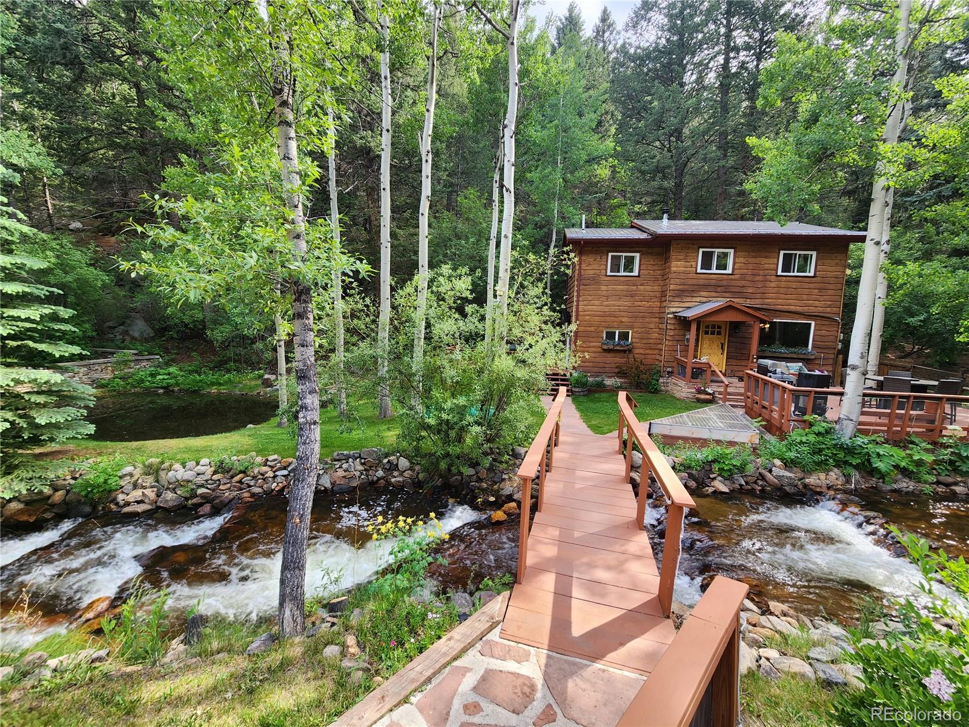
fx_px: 364
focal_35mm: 13
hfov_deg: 106.2
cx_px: 484
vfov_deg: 89.9
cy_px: 364
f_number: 2.2
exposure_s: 1/141
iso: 50
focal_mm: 2.2
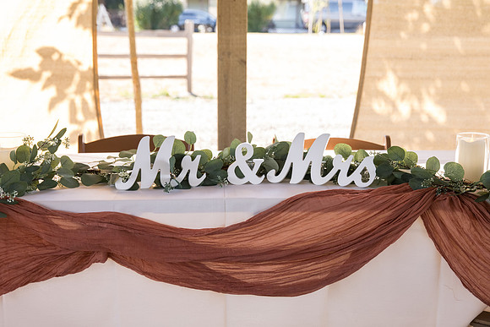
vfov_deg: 23.8
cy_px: 179
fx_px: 777
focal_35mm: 57
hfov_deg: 35.0
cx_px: 248
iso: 640
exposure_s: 1/320
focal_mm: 50
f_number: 4
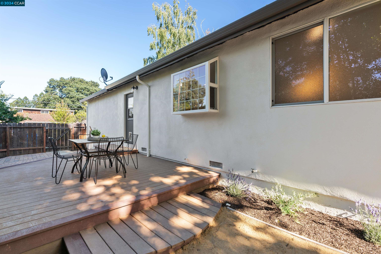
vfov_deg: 73.7
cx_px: 190
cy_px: 127
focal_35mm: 16
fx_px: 169
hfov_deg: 96.7
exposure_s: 1/100
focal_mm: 16
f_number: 5
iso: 100
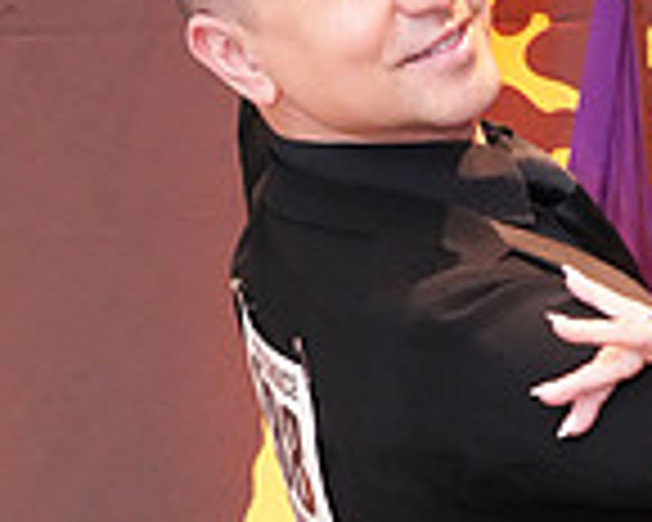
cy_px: 734
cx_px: 834
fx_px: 4284
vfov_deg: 6.9
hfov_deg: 8.6
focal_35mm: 222
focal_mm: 59
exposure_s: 1/200
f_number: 4.5
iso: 6400
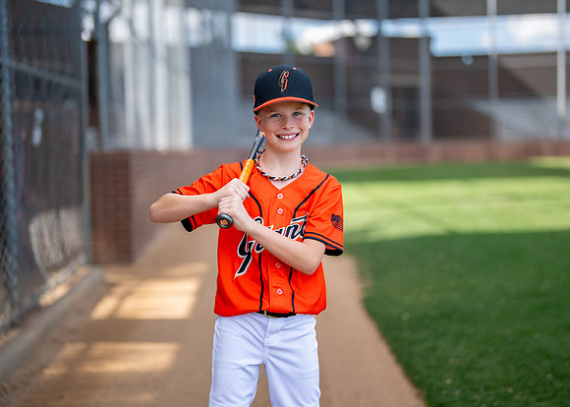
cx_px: 281
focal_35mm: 56
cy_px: 195
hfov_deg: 34.9
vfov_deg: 25.3
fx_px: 908
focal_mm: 50
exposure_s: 1/2500
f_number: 1.2
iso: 125
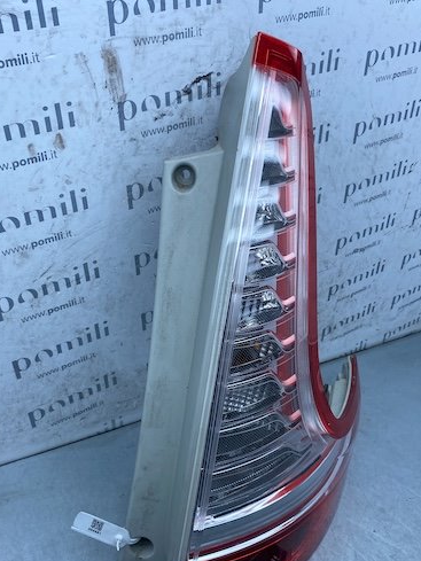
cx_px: 209
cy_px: 349
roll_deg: -9.8
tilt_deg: -34.4
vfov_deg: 53.4
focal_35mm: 34
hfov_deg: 41.8
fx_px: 551
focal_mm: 4.25
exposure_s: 1/1007
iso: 32
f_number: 1.8
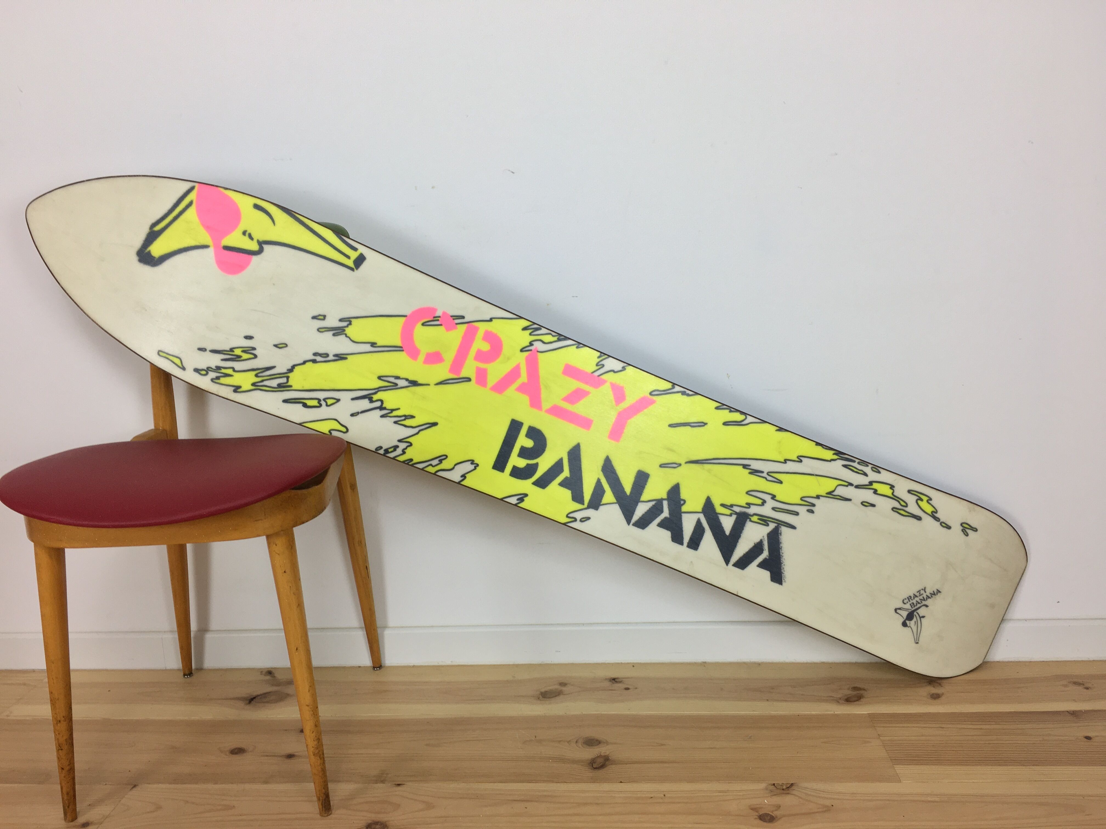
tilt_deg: -12.1
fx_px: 927
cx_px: 553
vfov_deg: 48.2
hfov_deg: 61.7
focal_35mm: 29
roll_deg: +3.5
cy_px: 414
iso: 25
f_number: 2.2
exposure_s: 1/33
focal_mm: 4.15
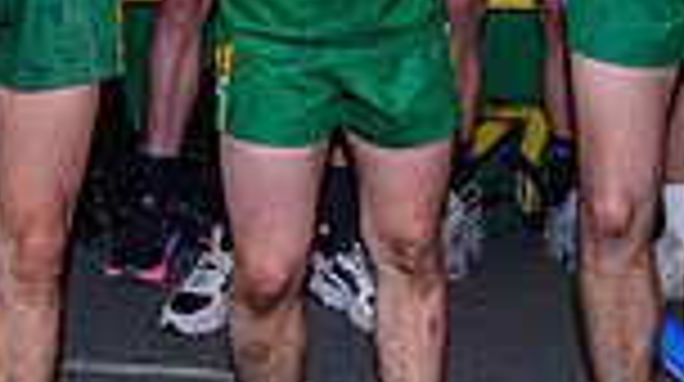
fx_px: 2699
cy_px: -65
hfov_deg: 14.4
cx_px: 224
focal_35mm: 149
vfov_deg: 8.0
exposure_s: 1/160
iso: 400
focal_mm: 22
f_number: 2.8
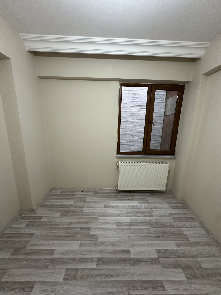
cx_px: 110
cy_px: 148
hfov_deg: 85.7
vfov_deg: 102.1
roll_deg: -2.4
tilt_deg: -12.6
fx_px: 119
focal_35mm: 14
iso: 320
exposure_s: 1/50
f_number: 2.2
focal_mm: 2.22
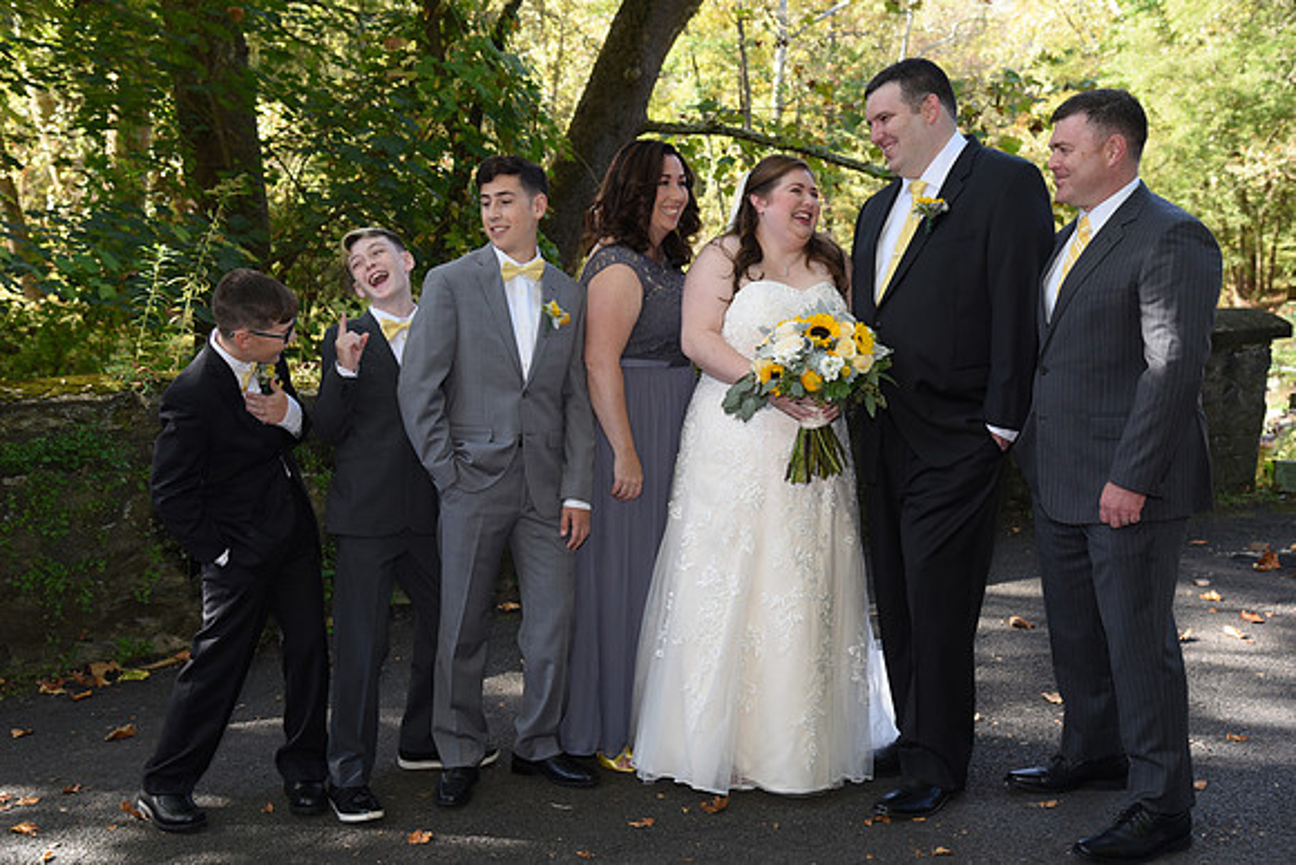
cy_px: 432
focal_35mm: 50
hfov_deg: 39.6
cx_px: 648
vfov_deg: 27.0
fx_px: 1800
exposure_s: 1/200
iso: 640
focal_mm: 50
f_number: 5.6
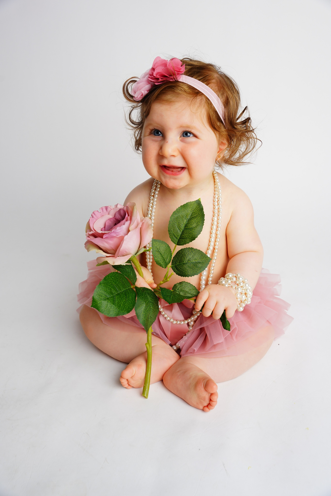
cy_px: 248
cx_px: 166
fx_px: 506
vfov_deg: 52.2
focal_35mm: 37
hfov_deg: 36.2
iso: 320
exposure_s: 1/200
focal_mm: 36.7
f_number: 6.3
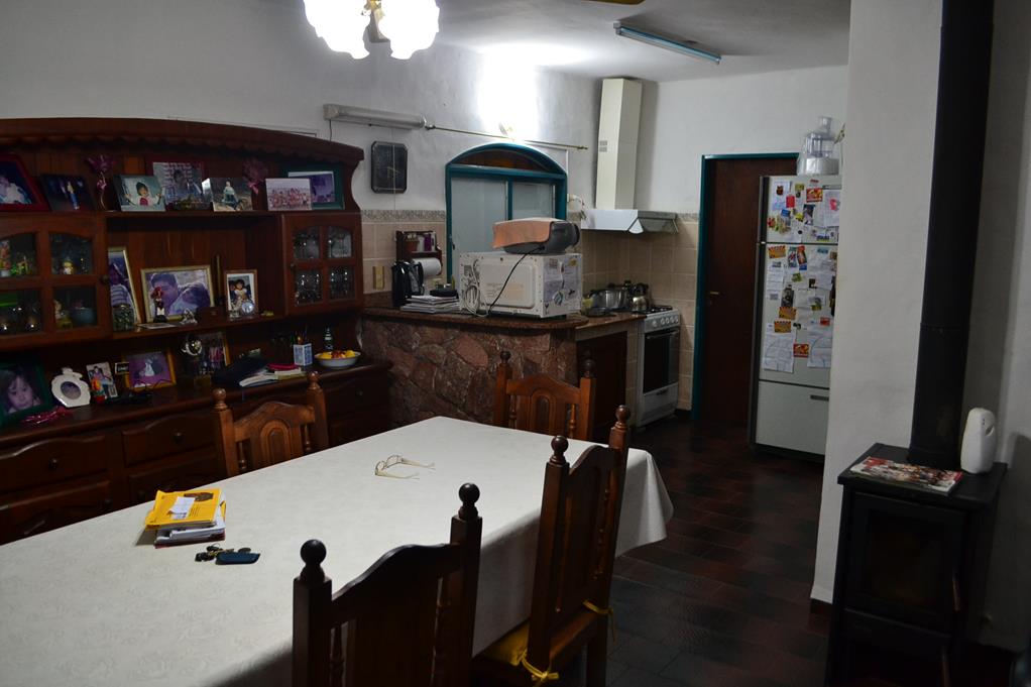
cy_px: 344
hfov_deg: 67.4
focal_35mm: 27
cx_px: 516
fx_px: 773
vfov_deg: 47.9
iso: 800
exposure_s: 1/60
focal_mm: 18
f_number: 4
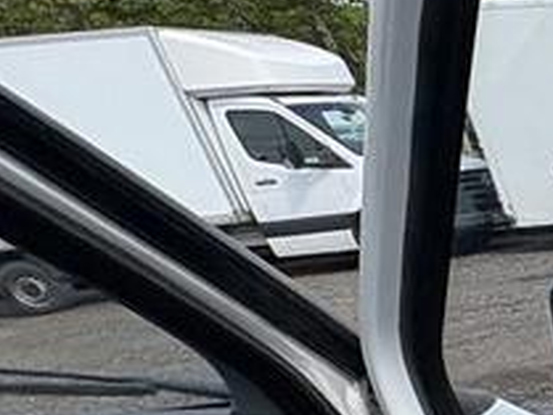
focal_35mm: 60
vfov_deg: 22.4
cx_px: 1180
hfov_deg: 17.7
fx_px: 959
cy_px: 508
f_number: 2.2
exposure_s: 1/1370
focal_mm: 2.22
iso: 40
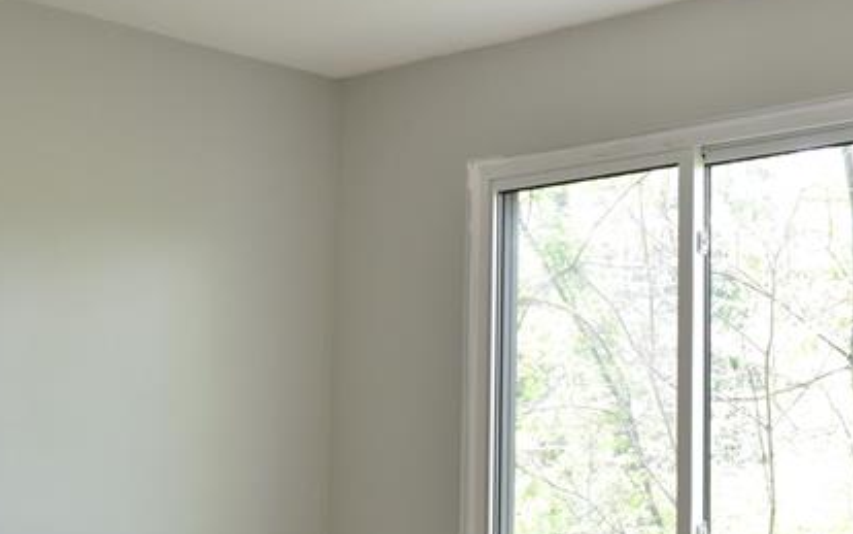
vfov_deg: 19.0
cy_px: 410
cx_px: 565
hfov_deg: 30.0
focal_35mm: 68
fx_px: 1581
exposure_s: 1/100
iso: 800
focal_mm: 18
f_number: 4.5
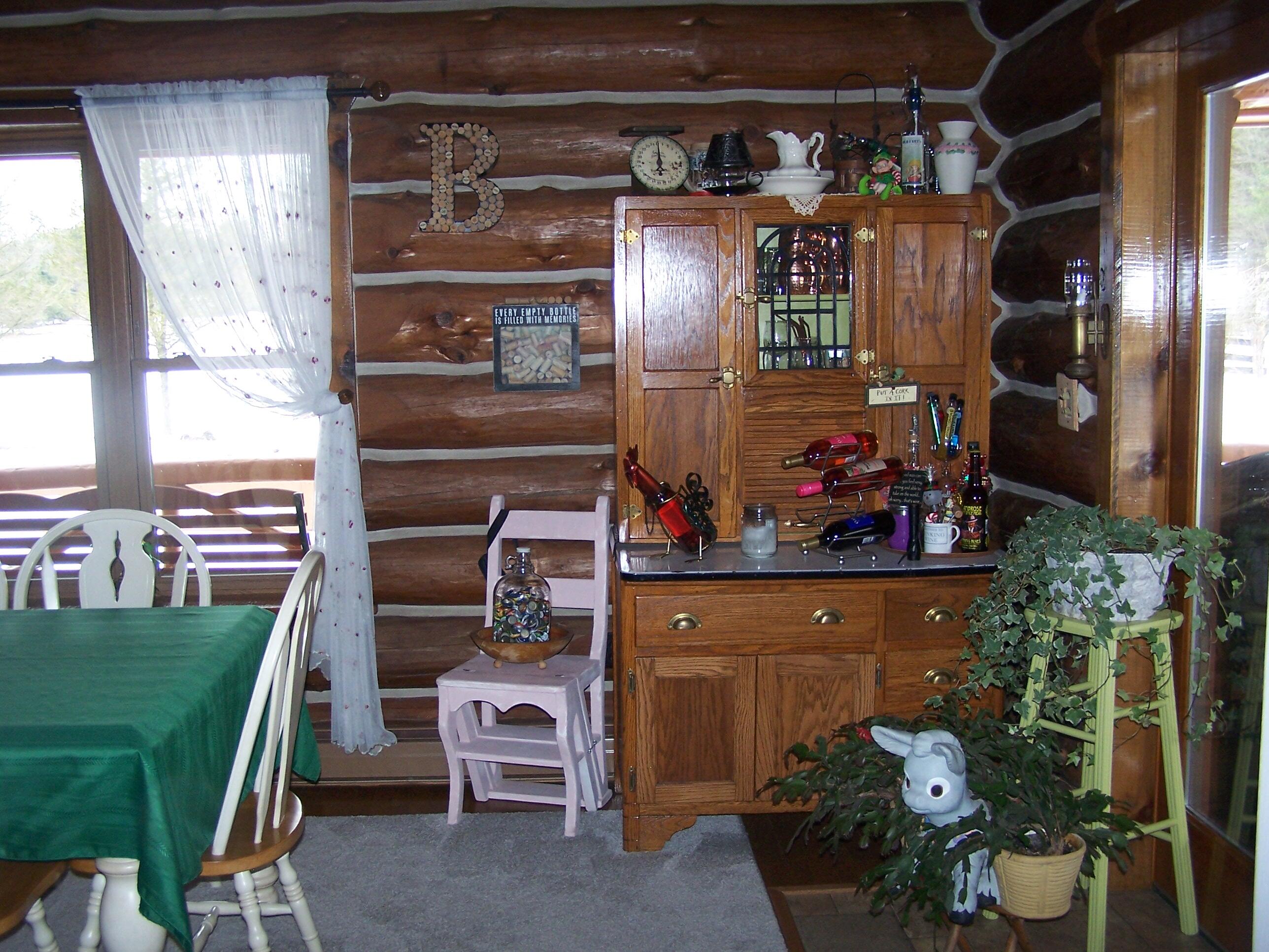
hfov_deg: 49.0
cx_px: 634
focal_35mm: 38
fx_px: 1393
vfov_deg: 37.7
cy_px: 476
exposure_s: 1/60
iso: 140
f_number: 2.8
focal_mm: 6.3
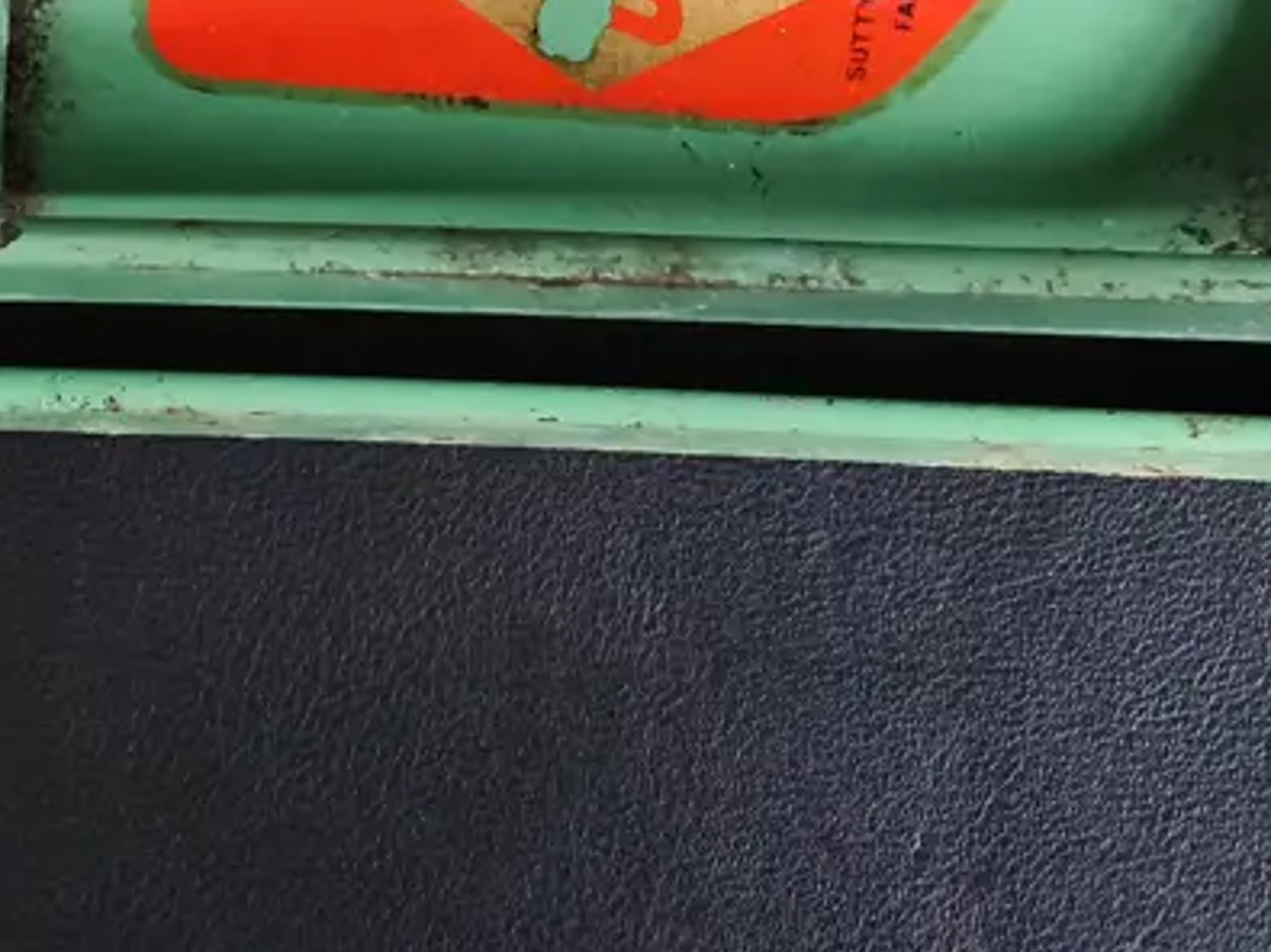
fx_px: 2569
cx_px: 257
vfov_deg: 19.6
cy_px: -222
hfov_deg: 27.2
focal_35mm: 70
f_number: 2
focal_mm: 2.87
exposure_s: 1/120
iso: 250
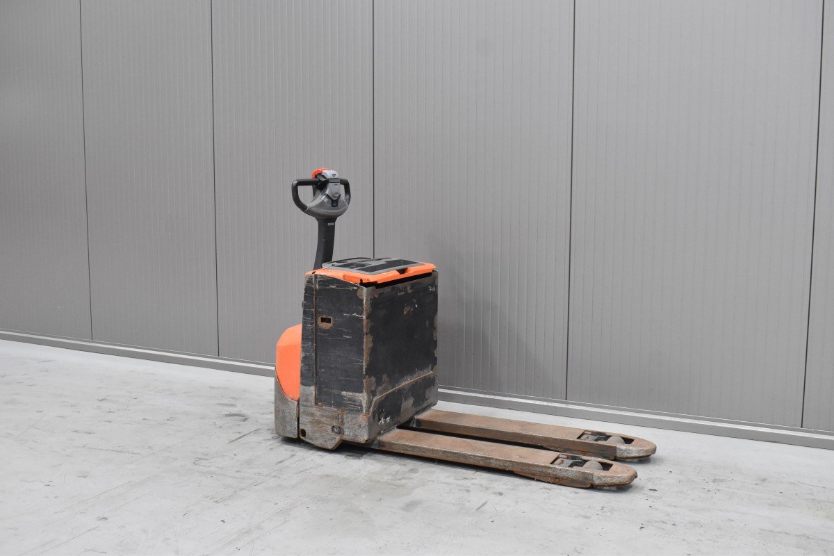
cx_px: 417
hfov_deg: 53.1
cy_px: 278
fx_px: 834
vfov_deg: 36.9
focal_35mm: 36
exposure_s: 1/30
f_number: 5.6
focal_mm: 24
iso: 1600
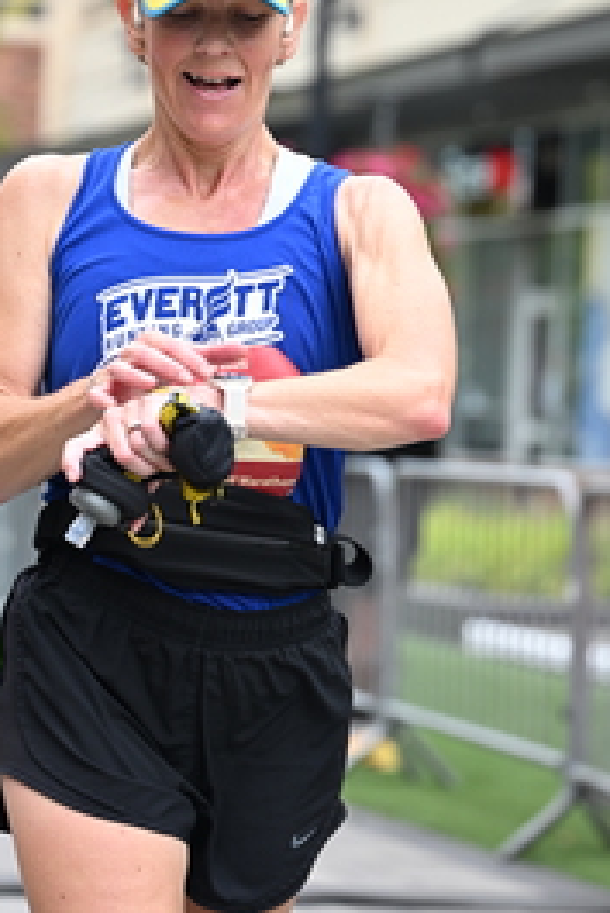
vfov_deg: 12.6
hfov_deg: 8.5
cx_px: 291
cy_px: 220
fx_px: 4112
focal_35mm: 162
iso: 640
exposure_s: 1/1600
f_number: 2.8
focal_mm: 78
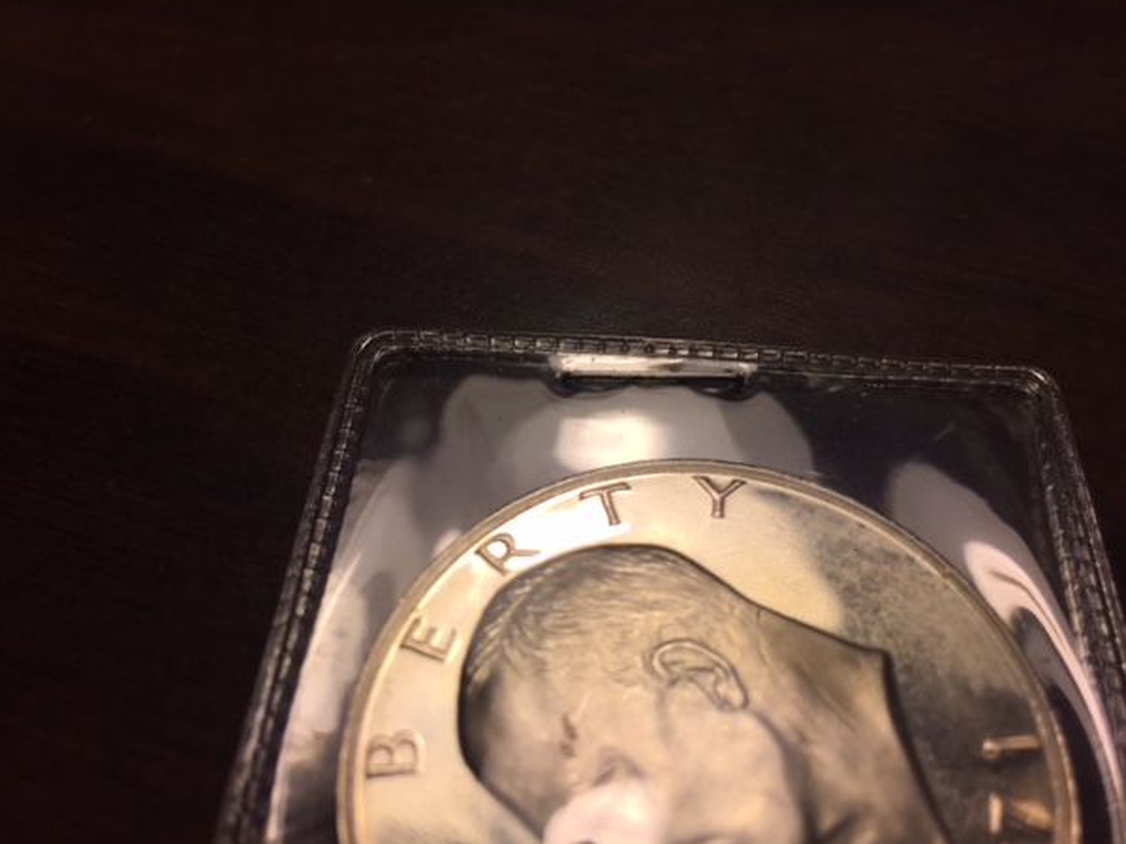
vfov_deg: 45.4
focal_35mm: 31
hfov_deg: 58.4
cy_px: 429
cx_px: 577
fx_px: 1008
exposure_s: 1/384
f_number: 2.2
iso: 32
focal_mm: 4.15
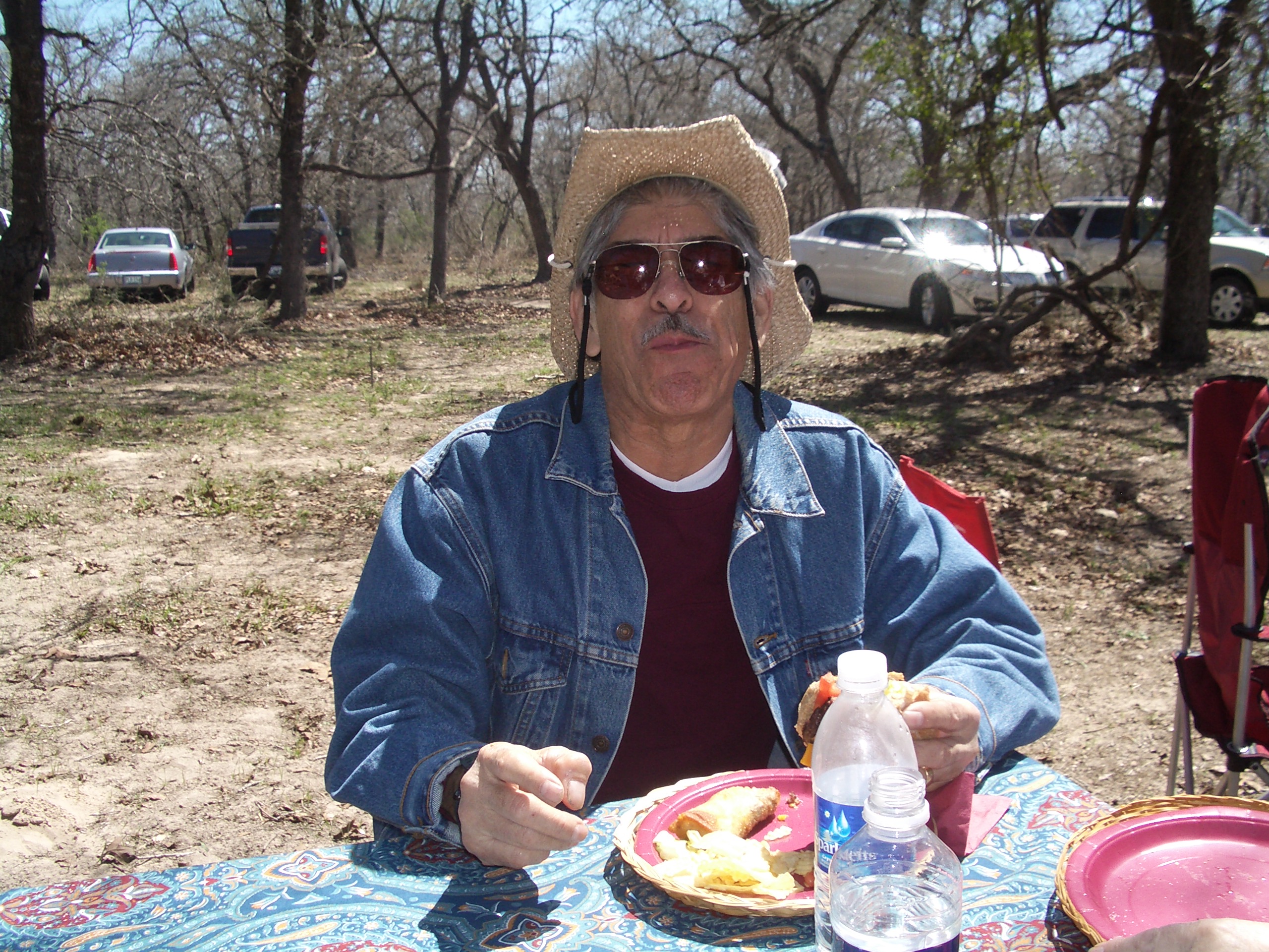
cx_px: 634
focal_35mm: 35
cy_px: 476
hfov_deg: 52.6
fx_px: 1283
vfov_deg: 40.7
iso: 80
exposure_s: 1/250
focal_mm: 5.8
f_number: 4.3
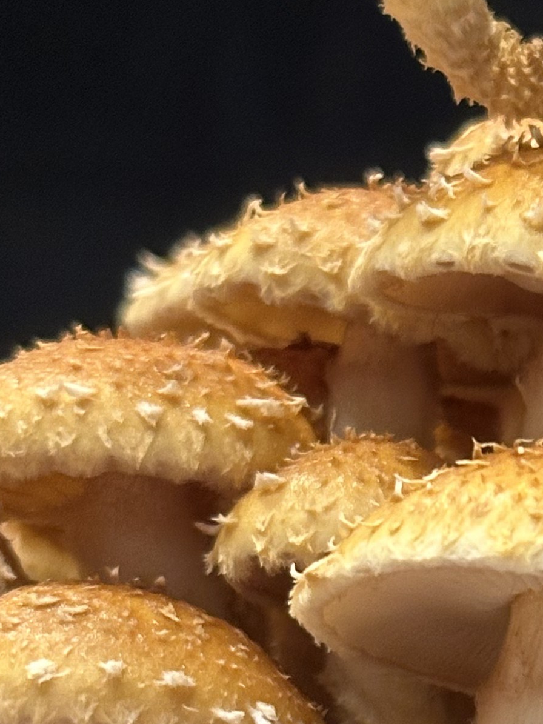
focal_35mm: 162
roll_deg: -4.2
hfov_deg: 8.9
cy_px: 908
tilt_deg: +3.2
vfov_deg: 11.9
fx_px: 3389
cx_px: 854
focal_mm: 6.86
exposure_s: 1/40
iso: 250
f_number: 1.78
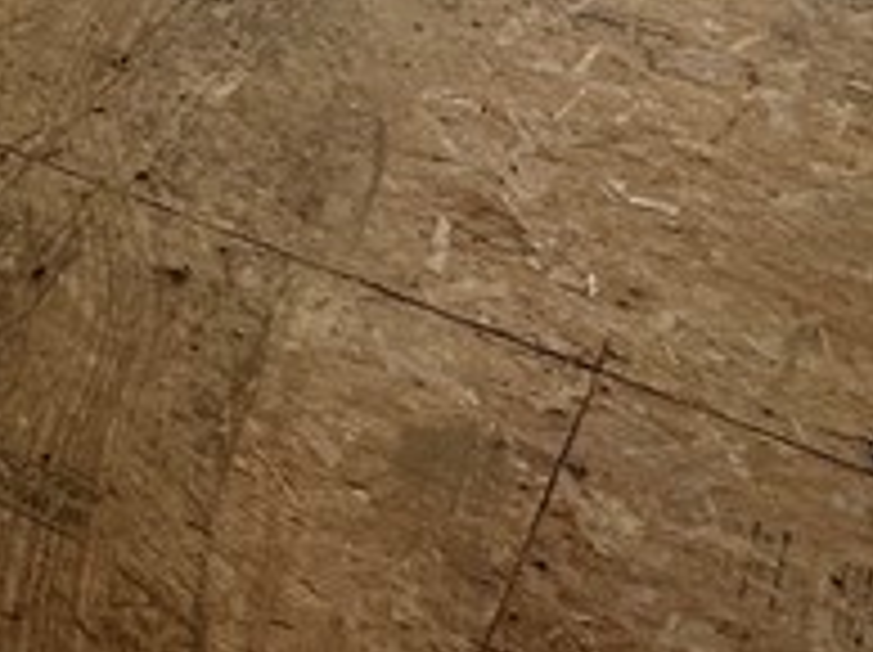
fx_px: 1864
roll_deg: +0.3
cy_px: -913
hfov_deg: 24.8
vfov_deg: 13.9
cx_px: -45
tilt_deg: -0.8
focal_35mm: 74
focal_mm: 2.22
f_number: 2.2
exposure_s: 1/222
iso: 40
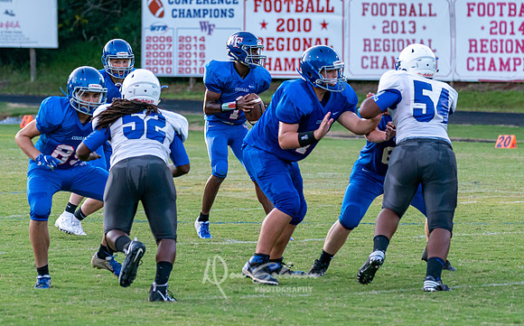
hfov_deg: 7.9
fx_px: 3818
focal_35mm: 268
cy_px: 132
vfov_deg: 4.9
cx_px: 262
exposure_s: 1/1000
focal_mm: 190
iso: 3200
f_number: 5.6
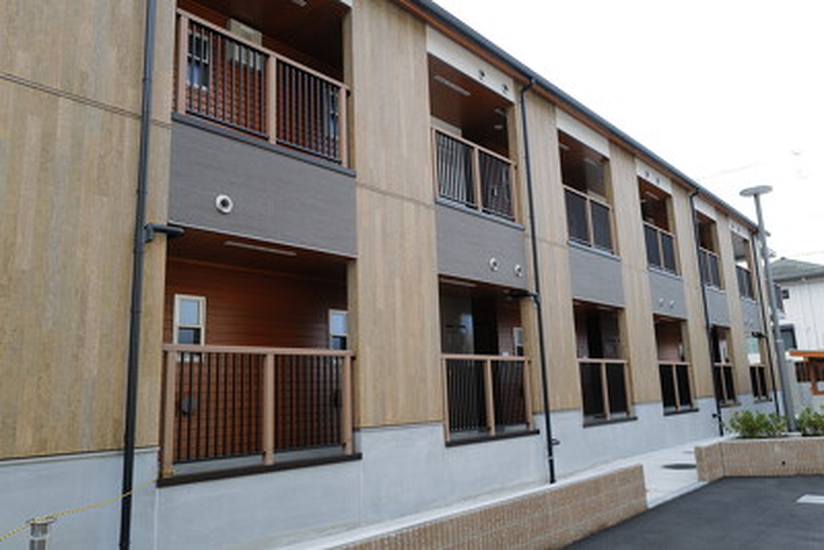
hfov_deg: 65.5
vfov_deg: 46.4
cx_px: 412
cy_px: 275
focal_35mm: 28
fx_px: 641
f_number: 4
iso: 100
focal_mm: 28
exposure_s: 1/160
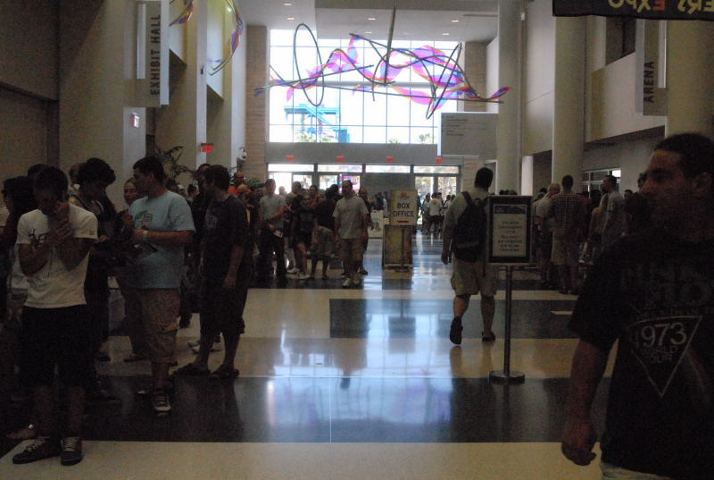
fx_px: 835
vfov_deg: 32.0
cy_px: 240
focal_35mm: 42
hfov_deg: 46.3
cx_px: 357
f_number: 6.3
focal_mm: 28
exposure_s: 1/1250
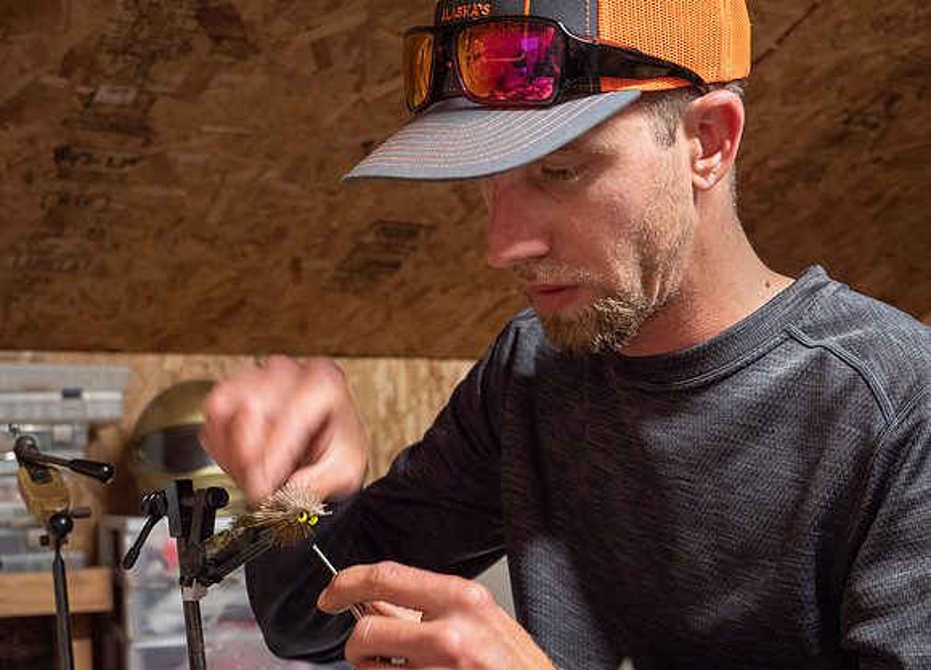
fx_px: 1529
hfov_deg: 33.8
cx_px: 512
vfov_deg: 24.6
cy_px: 445
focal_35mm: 58
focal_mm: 22
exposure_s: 1/15
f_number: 4
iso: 800
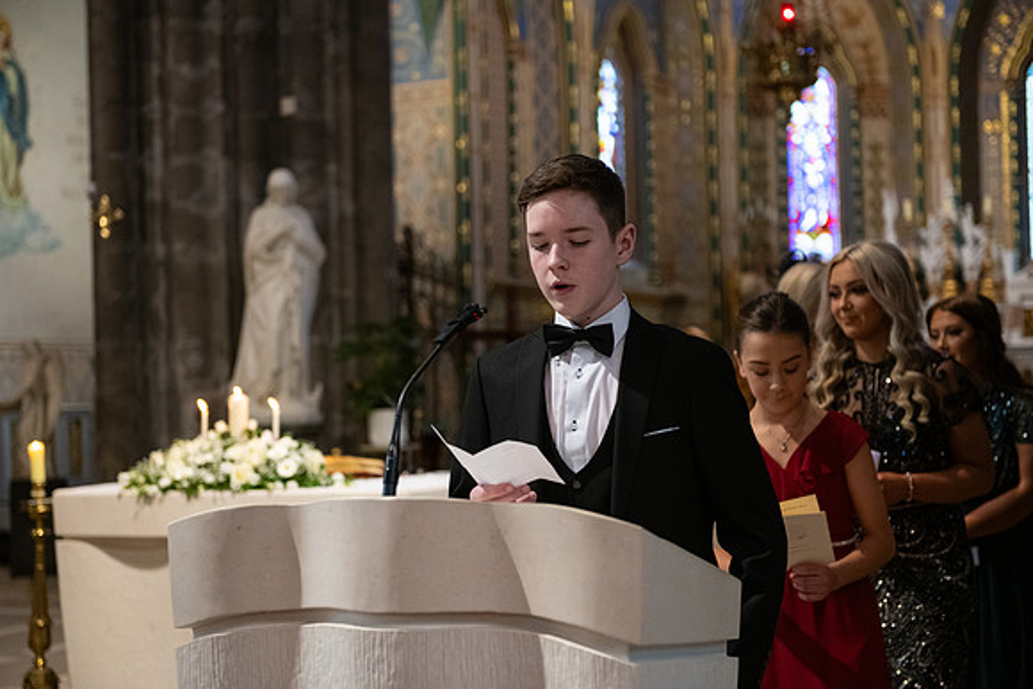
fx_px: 1779
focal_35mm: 62
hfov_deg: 32.4
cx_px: 516
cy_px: 344
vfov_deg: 21.9
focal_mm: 62
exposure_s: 1/160
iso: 1250
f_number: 3.5
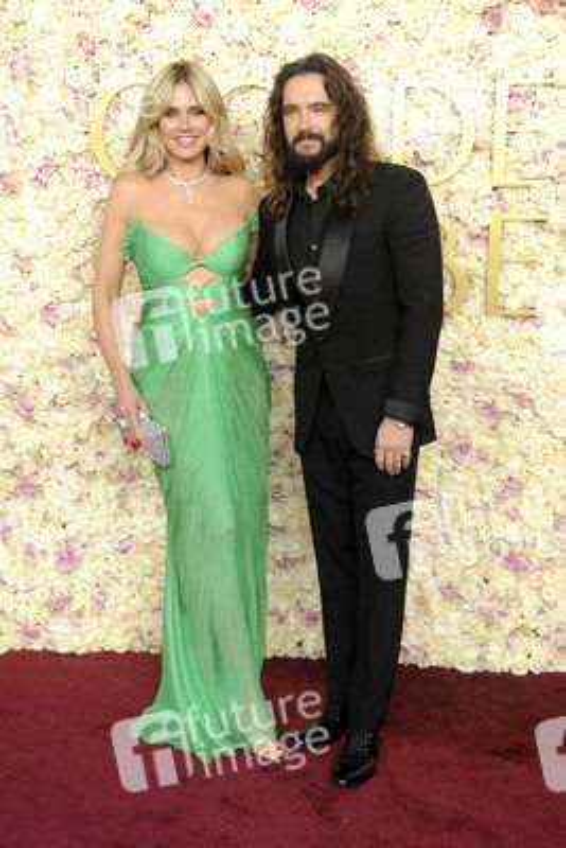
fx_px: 1319
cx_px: 283
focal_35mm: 56
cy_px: 424
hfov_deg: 24.2
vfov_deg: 35.6
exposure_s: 1/250
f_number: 11
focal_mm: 56
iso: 1000
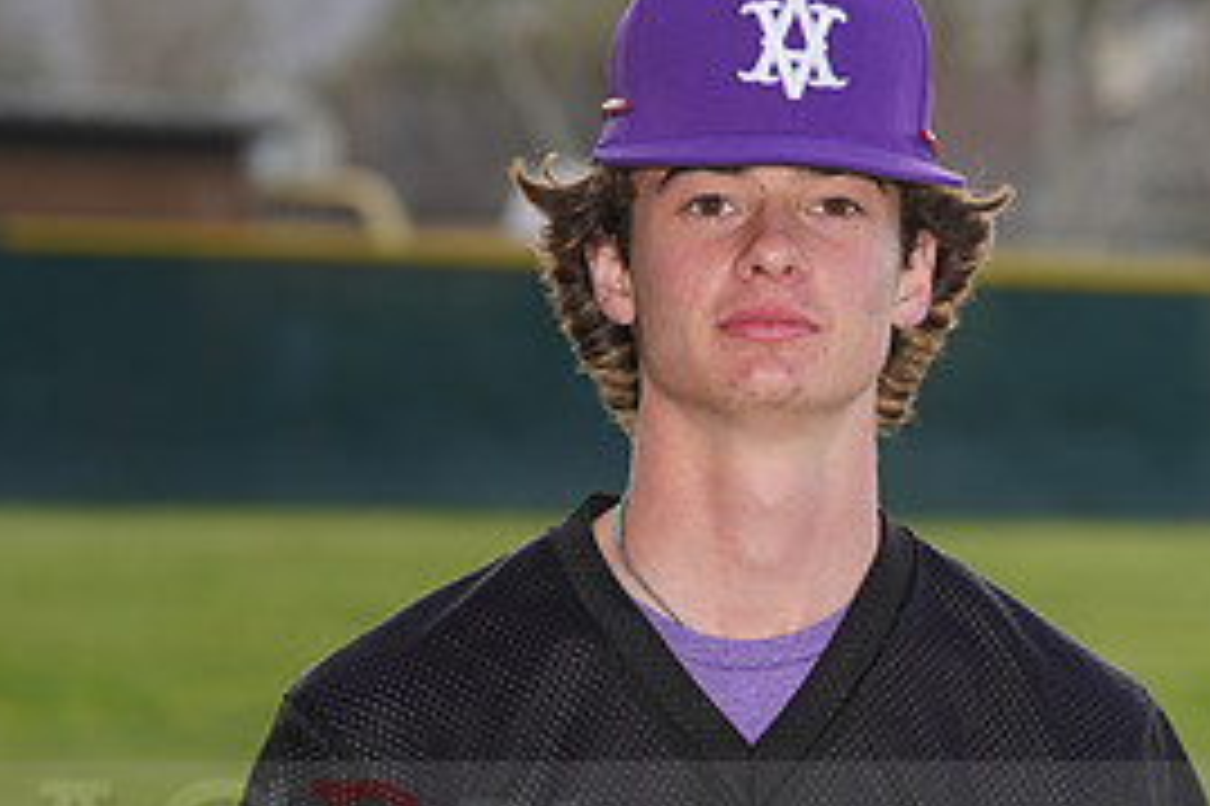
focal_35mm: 337
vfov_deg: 4.1
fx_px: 11320
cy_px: 824
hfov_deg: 6.1
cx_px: 785
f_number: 7.1
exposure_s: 1/200
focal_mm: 156
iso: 100
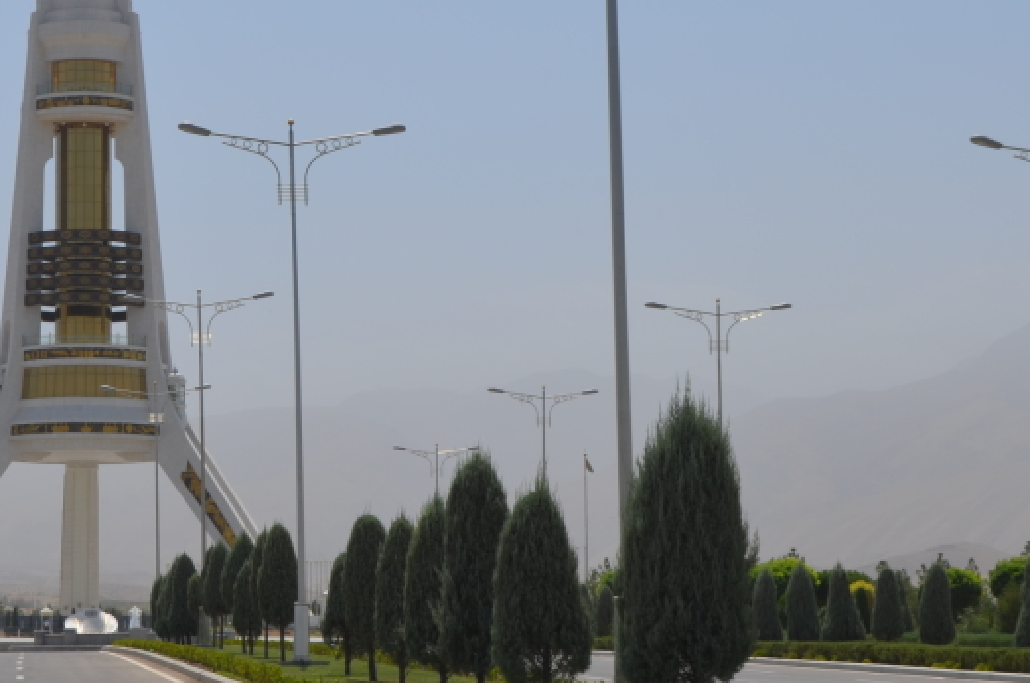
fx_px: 2856
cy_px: 324
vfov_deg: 13.6
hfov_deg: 20.2
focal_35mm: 100
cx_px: 176
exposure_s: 1/400
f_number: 10
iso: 100
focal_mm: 34
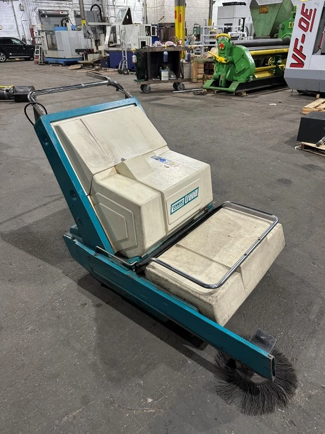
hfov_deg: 56.8
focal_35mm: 24
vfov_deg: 71.6
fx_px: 300
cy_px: 217
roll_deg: +0.4
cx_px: 162
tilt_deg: -30.6
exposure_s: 1/60
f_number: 1.78
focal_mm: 6.86
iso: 250
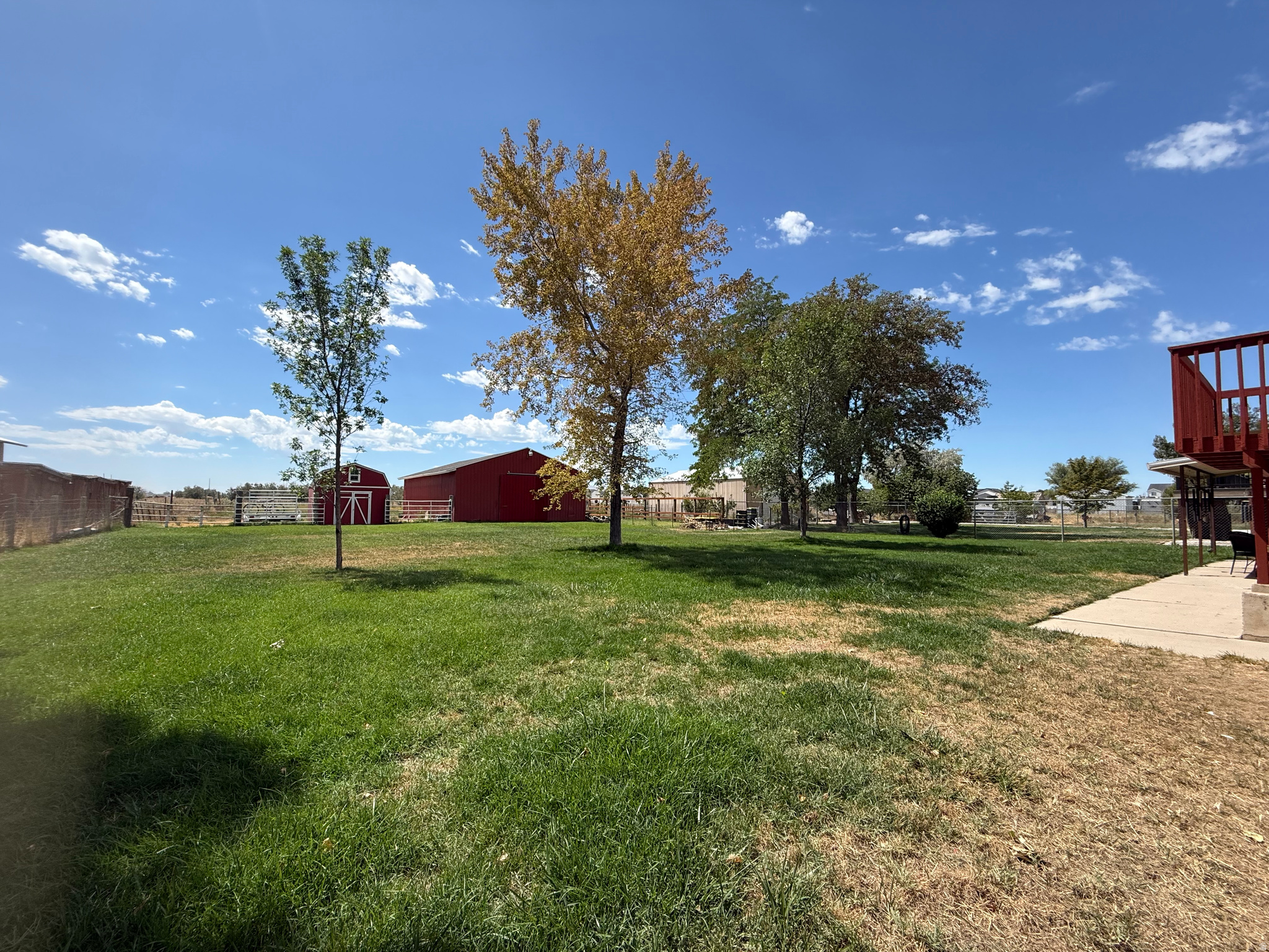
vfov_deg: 85.7
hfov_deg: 102.1
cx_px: 634
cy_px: 476
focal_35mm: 14
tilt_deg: +3.3
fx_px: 513
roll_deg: -1.0
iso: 50
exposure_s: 1/1656
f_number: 2.2
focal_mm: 2.22
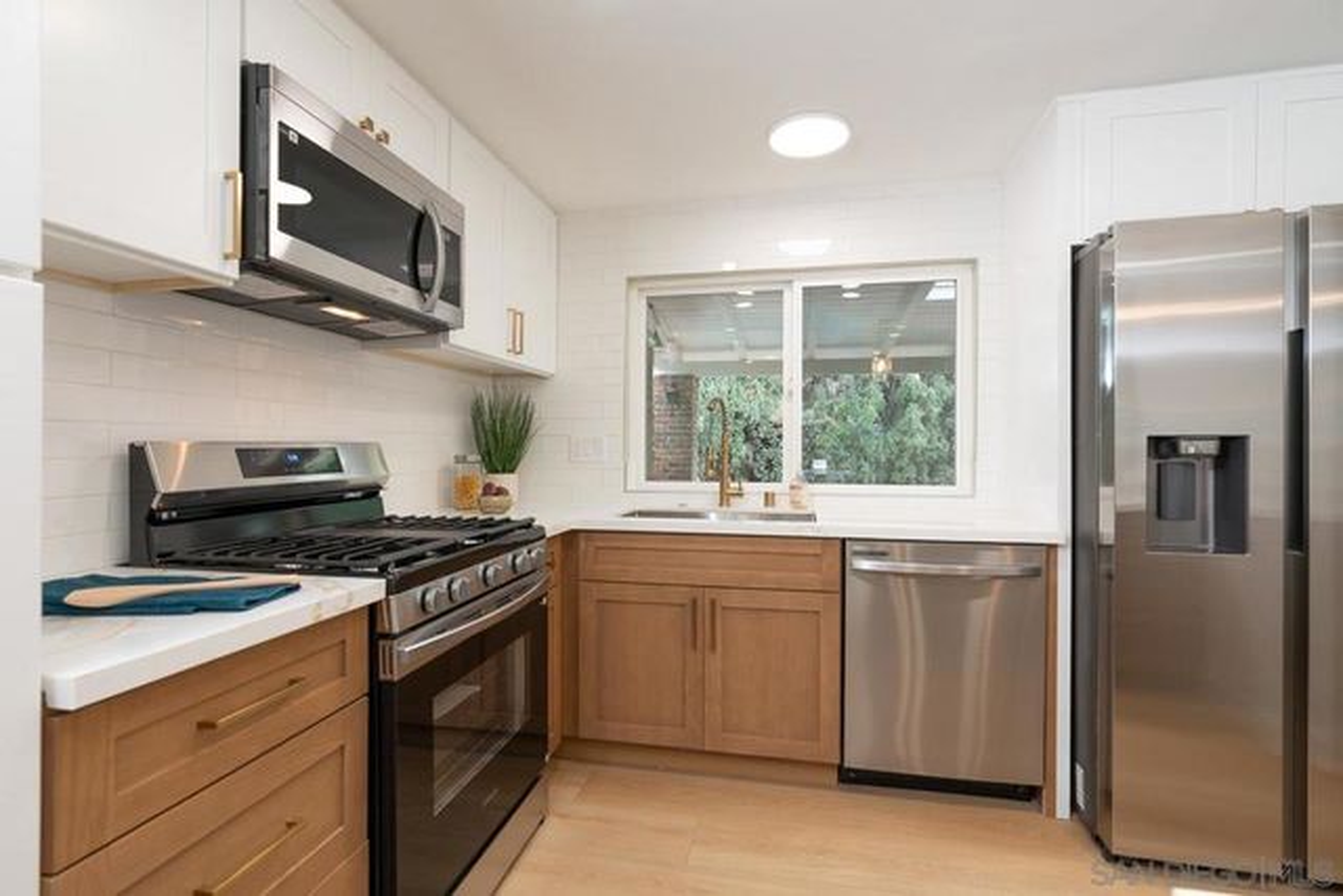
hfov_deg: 93.3
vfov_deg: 70.5
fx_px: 634
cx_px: 672
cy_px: 448
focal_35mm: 17
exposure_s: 1/20
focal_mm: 17
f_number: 7.1
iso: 250
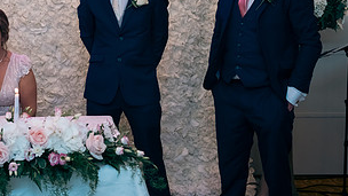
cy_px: 25
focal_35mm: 72
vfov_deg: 16.6
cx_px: 17
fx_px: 664
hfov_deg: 28.0
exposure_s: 1/160
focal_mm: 36
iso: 640
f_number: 3.5
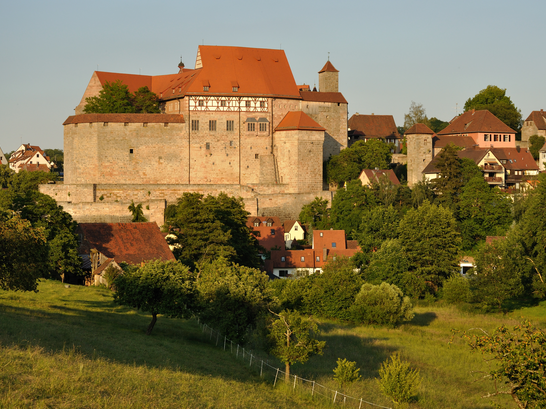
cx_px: 303
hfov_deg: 21.6
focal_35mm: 91
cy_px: 206
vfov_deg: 16.3
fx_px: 1428
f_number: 8
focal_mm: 55
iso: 200
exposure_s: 1/400
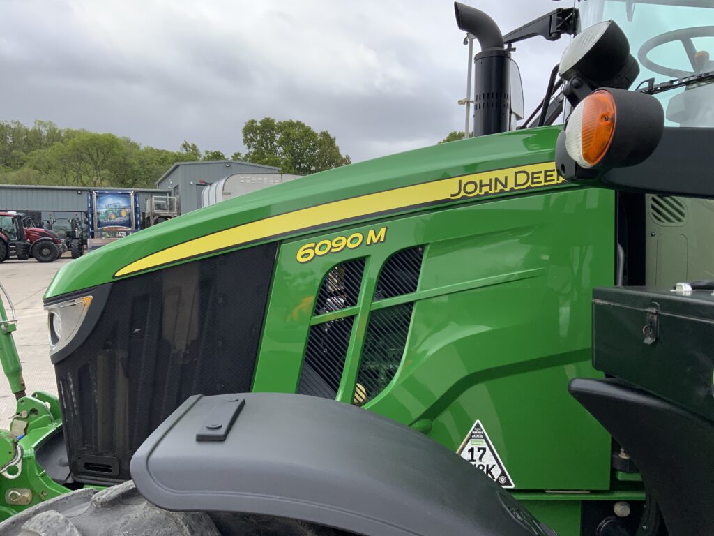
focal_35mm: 29
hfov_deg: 61.7
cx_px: 357
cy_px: 268
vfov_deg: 48.2
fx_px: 598
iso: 16
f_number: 1.8
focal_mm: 3
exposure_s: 1/883
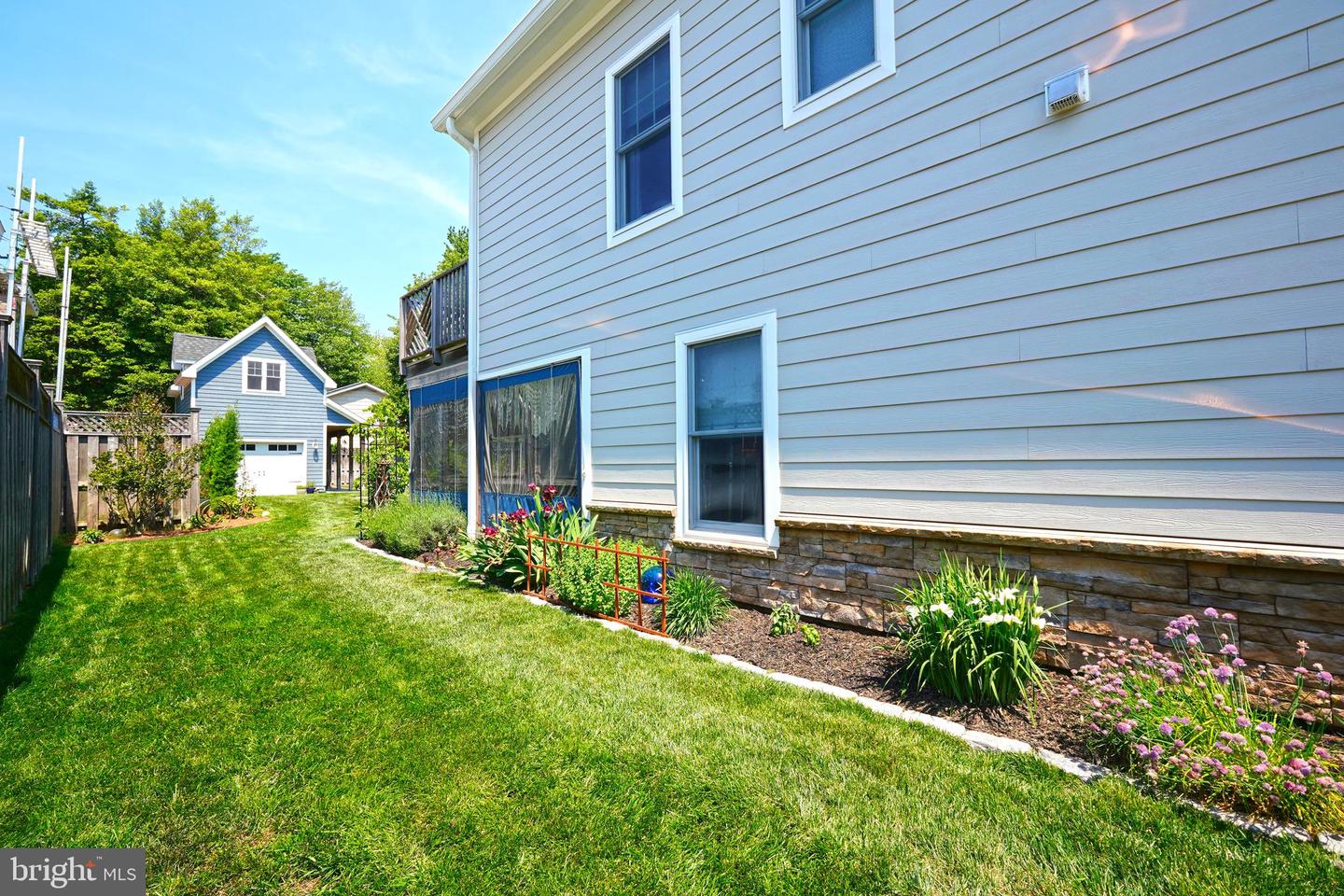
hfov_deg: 100.4
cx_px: 672
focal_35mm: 15
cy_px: 448
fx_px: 560
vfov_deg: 77.3
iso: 100
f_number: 7.1
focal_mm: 10
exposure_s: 1/200
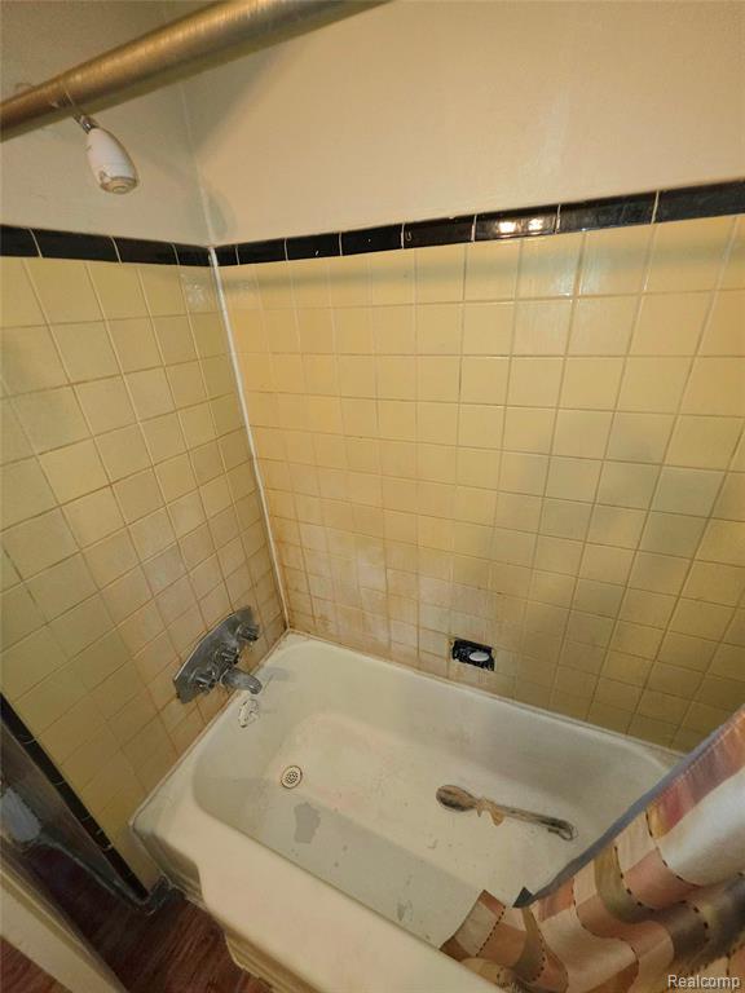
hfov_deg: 89.9
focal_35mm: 13
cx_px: 372
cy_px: 496
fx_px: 373
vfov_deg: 106.2
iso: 80
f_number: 1.9
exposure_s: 1/60.2
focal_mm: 2.2
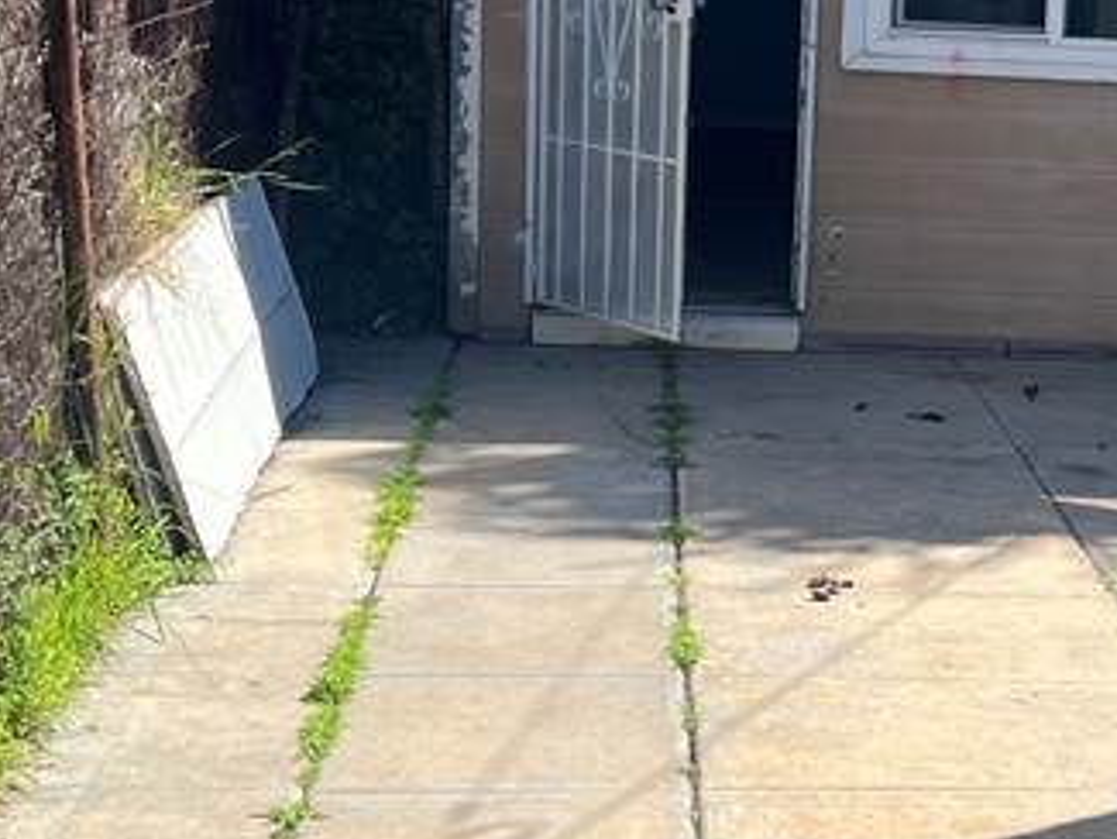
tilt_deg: -9.2
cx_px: 1093
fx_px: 2647
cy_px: 375
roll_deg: -3.3
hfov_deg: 23.0
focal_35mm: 82
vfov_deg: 18.0
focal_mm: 5.7
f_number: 1.5
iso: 50
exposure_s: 1/2571
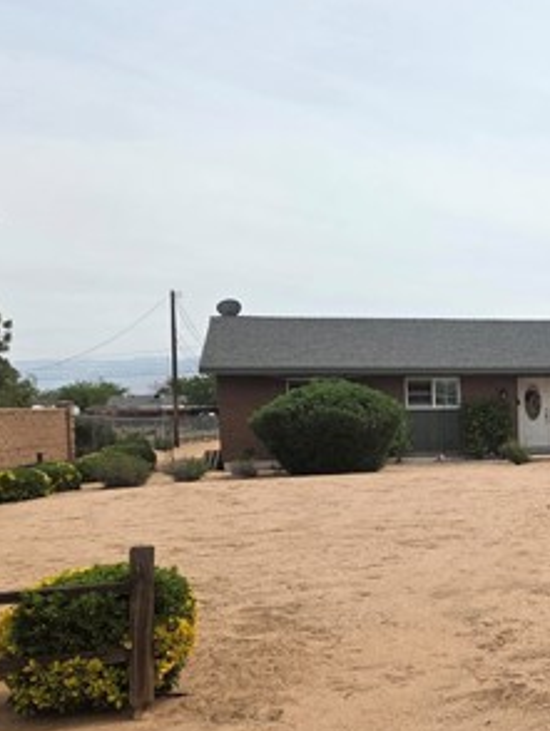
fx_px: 1058
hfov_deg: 25.9
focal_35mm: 50
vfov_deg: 37.7
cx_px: 672
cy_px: 487
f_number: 1.8
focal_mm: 5.4
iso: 80
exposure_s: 1/7075
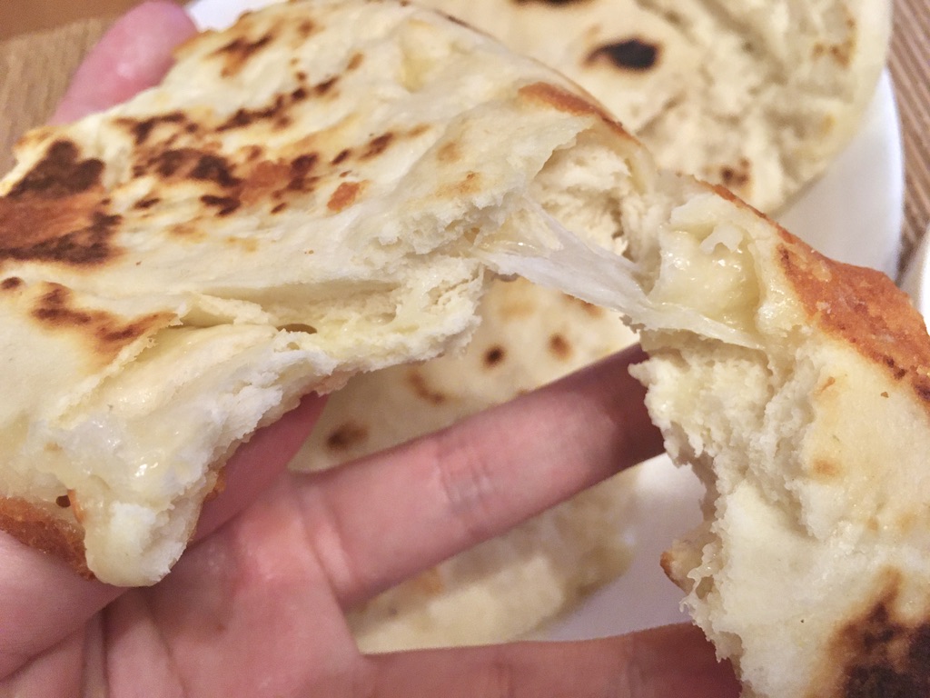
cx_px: 465
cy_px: 349
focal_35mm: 29
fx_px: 779
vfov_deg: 48.2
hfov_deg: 61.7
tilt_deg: -62.3
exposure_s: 1/24
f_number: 2.2
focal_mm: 4.15
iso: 200
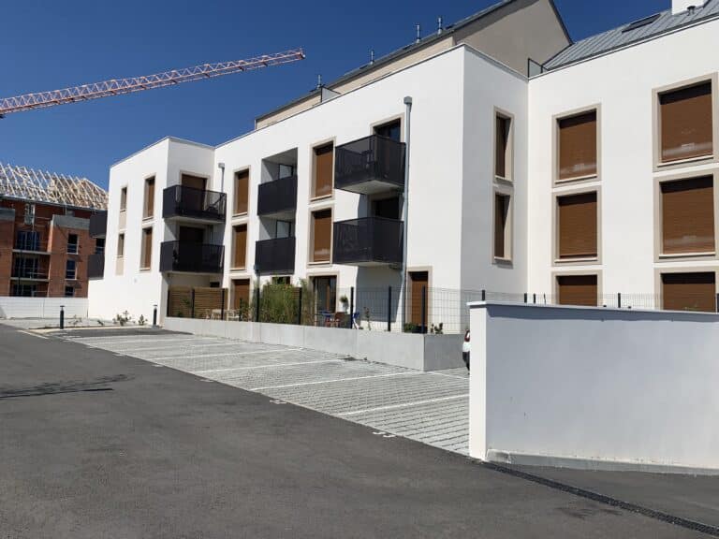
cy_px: 270
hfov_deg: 67.3
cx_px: 360
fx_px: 540
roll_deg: -1.5
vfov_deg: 53.1
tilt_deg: +2.0
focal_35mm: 26
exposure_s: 1/5405
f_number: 1.8
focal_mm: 4.25
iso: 25
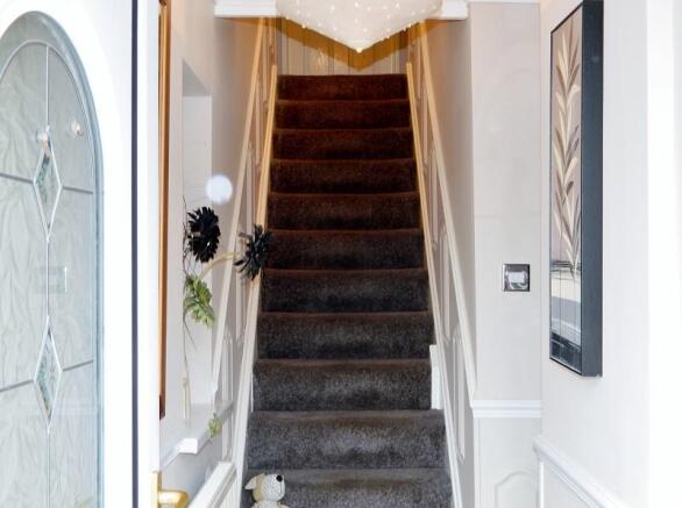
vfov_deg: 30.8
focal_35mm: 47
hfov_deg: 40.5
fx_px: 924
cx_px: 341
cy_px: 254
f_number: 3.6
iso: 80
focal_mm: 8.4
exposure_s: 1/30
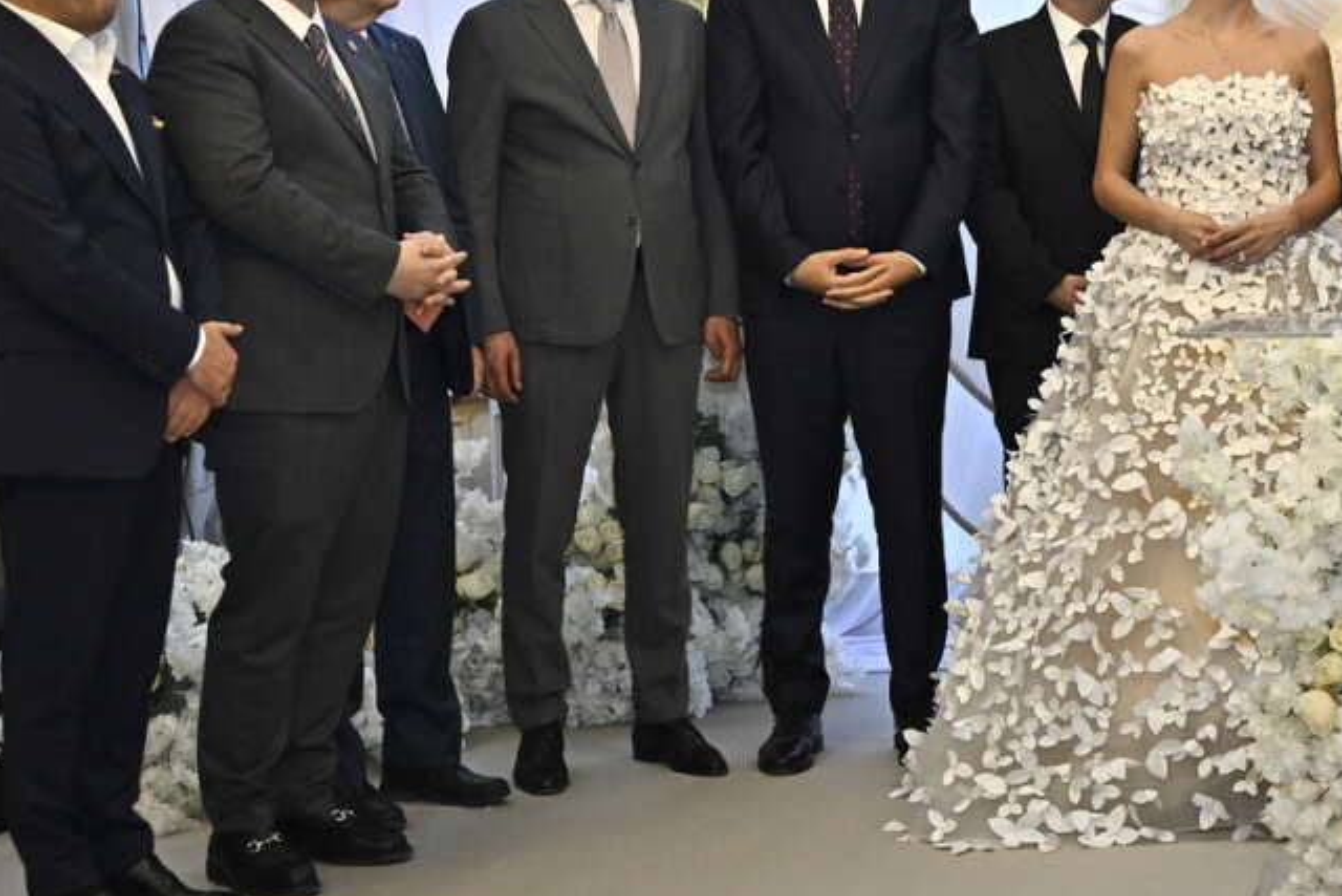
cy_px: 438
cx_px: 1229
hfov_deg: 24.6
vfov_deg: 17.1
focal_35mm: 80
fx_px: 2983
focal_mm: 40
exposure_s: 1/160
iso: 2000
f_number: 5
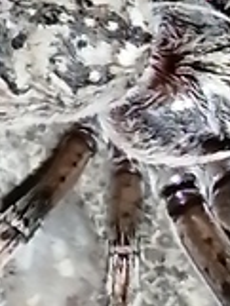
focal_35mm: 414
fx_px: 3663
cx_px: 236
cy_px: 105
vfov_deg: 4.8
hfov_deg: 3.6
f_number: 1.8
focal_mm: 3.46
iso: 160
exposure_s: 1/45
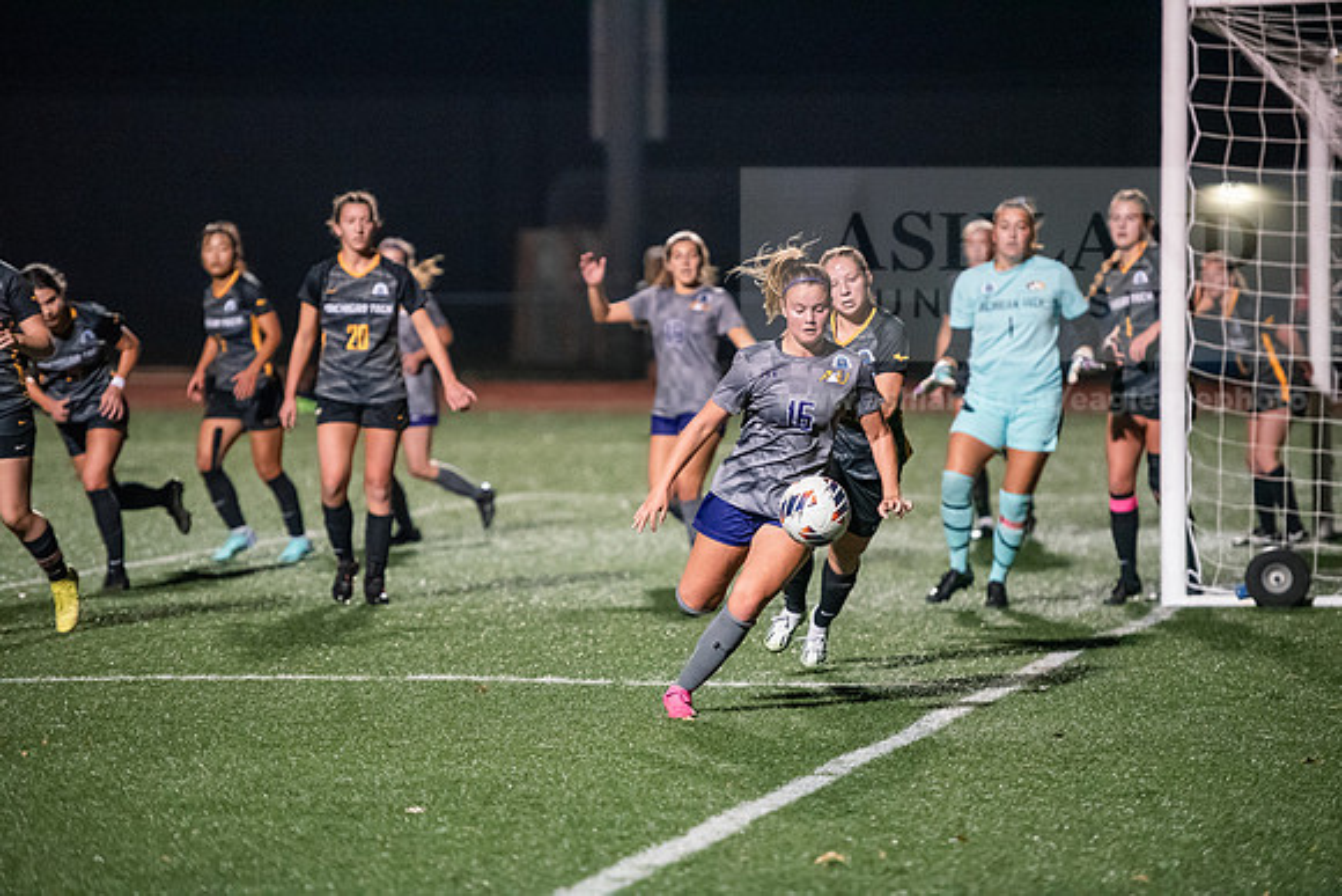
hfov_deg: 11.4
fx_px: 6711
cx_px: 671
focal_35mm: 180
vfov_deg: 7.6
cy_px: 448
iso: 8000
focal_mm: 180
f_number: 2.8
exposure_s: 1/1000
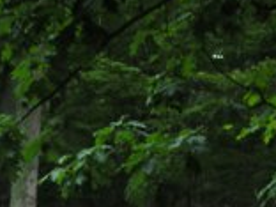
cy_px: 467
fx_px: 1371
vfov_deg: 8.1
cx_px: 138
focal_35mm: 172
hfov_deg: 11.5
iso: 56
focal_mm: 5.7
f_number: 2.8
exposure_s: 1/59.7
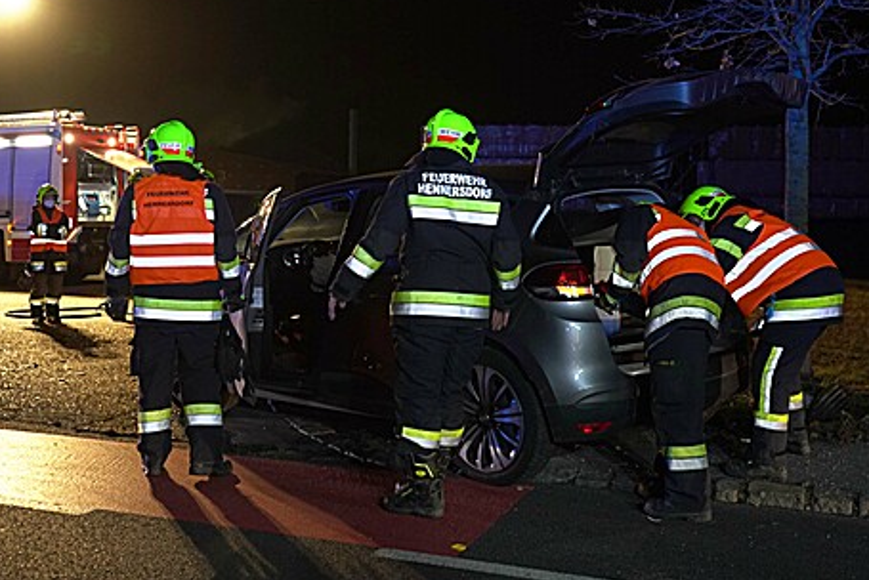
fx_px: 1111
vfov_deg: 29.2
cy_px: 211
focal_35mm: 46
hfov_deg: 42.6
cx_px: 374
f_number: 4
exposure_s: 1/100
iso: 4000
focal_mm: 34
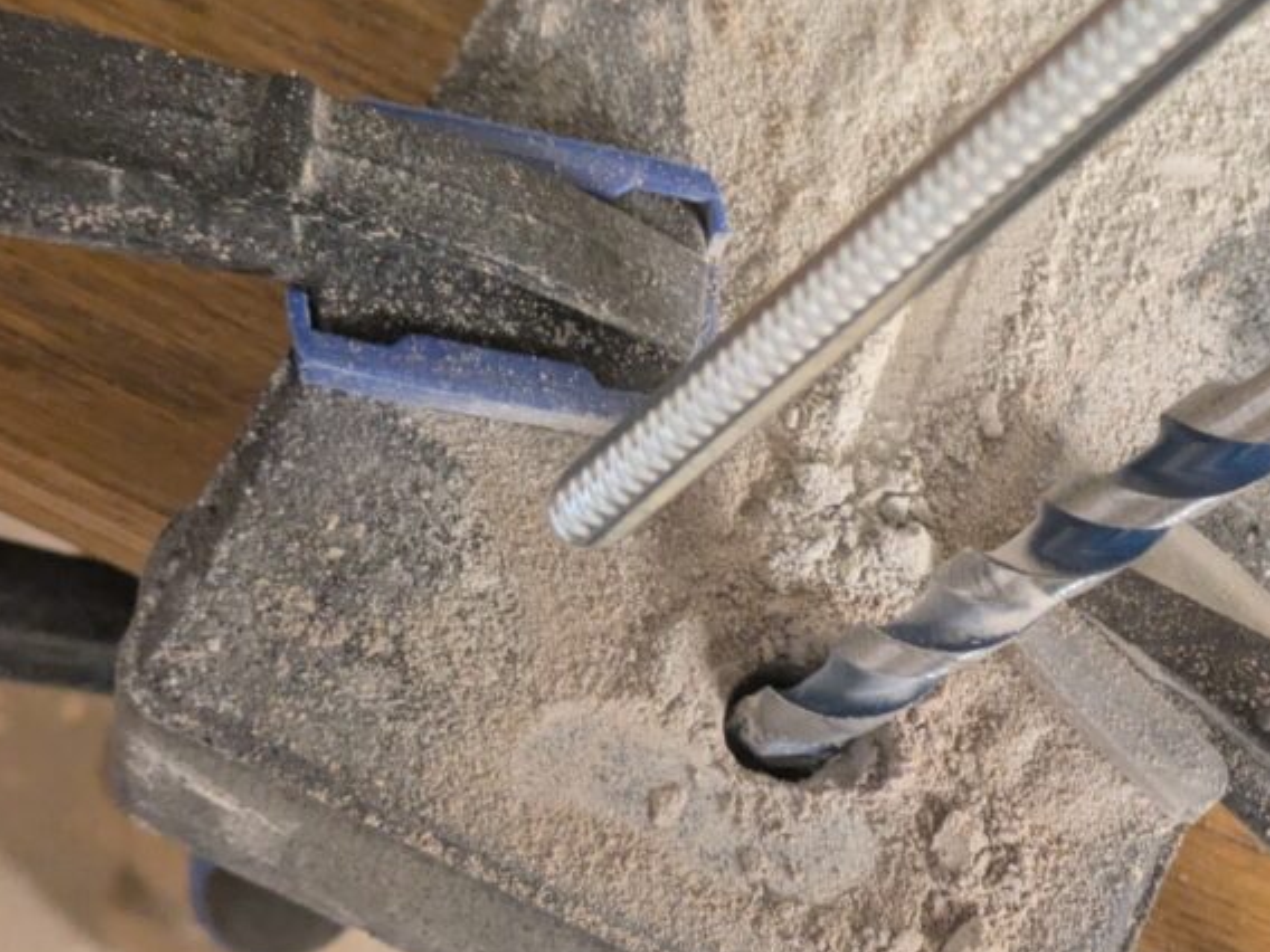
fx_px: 3375
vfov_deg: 16.0
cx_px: 1127
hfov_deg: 20.9
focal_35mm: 92
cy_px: 587
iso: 949
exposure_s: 1/25
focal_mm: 5.43
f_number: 1.89
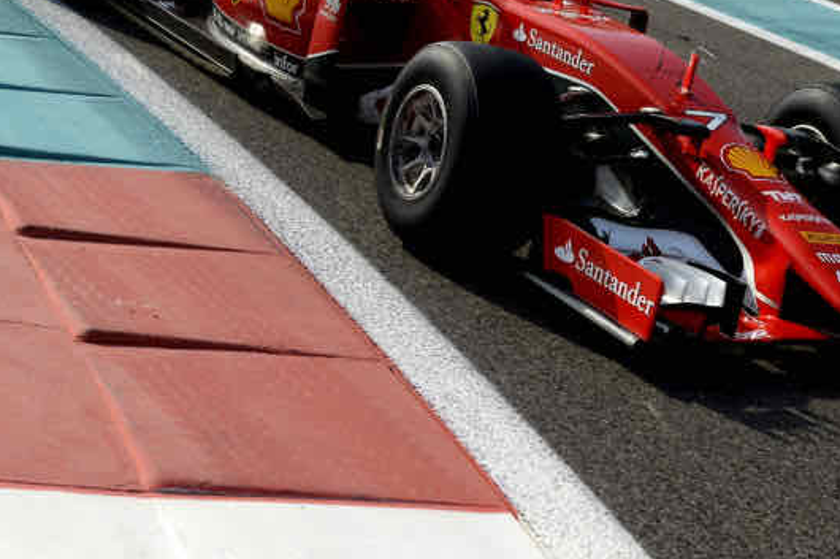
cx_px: 479
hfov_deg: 23.4
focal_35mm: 87
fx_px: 2029
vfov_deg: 15.5
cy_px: 37
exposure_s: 1/1600
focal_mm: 45
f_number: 9
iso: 400
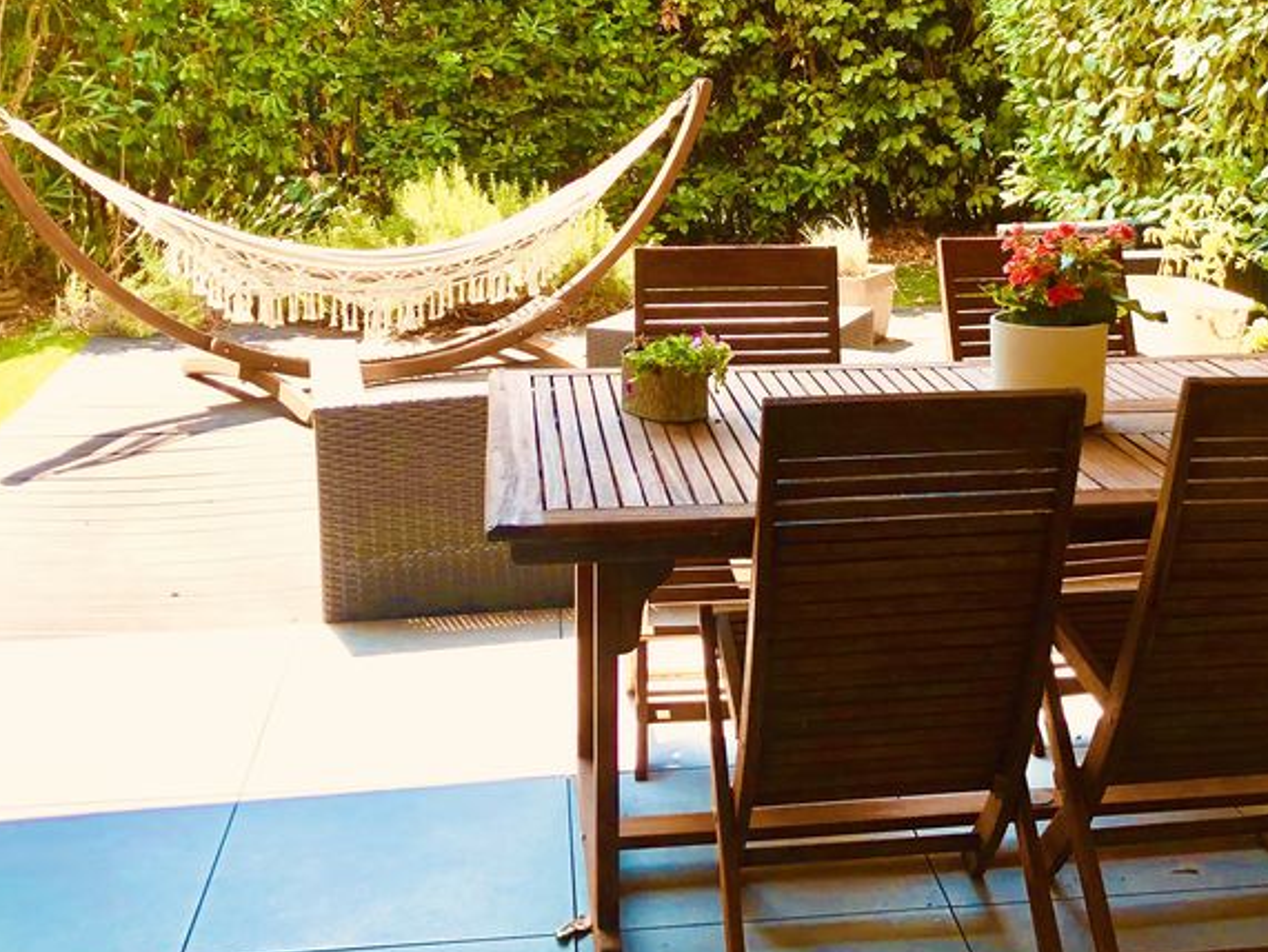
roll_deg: +0.6
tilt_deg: -7.1
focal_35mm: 49
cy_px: 246
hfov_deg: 38.6
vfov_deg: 29.3
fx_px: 1796
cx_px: 791
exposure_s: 1/316
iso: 20
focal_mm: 4
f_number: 1.8
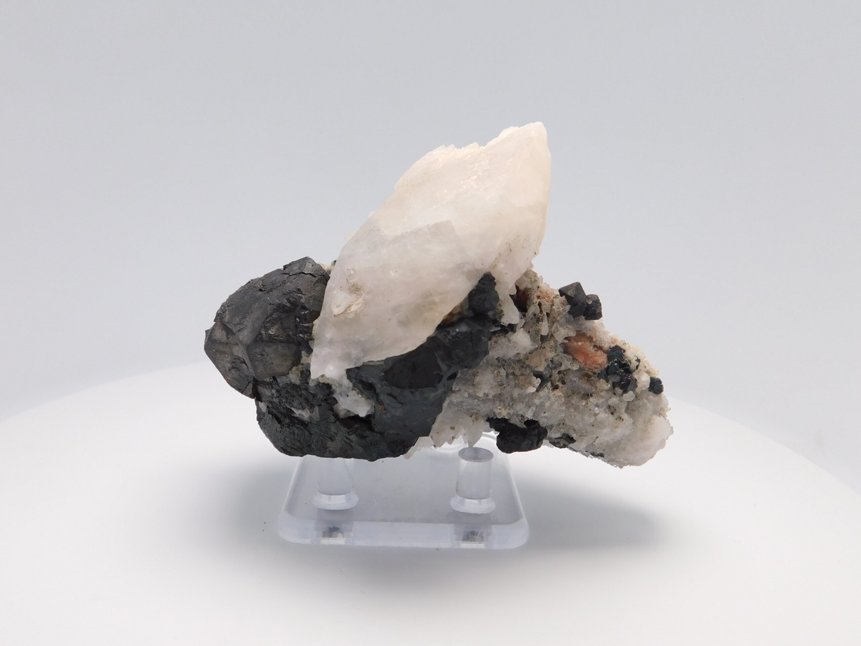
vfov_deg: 46.8
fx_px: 746
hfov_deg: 60.0
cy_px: 323
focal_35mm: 30
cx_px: 430
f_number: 3.2
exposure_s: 1/250
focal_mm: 5.3
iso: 125
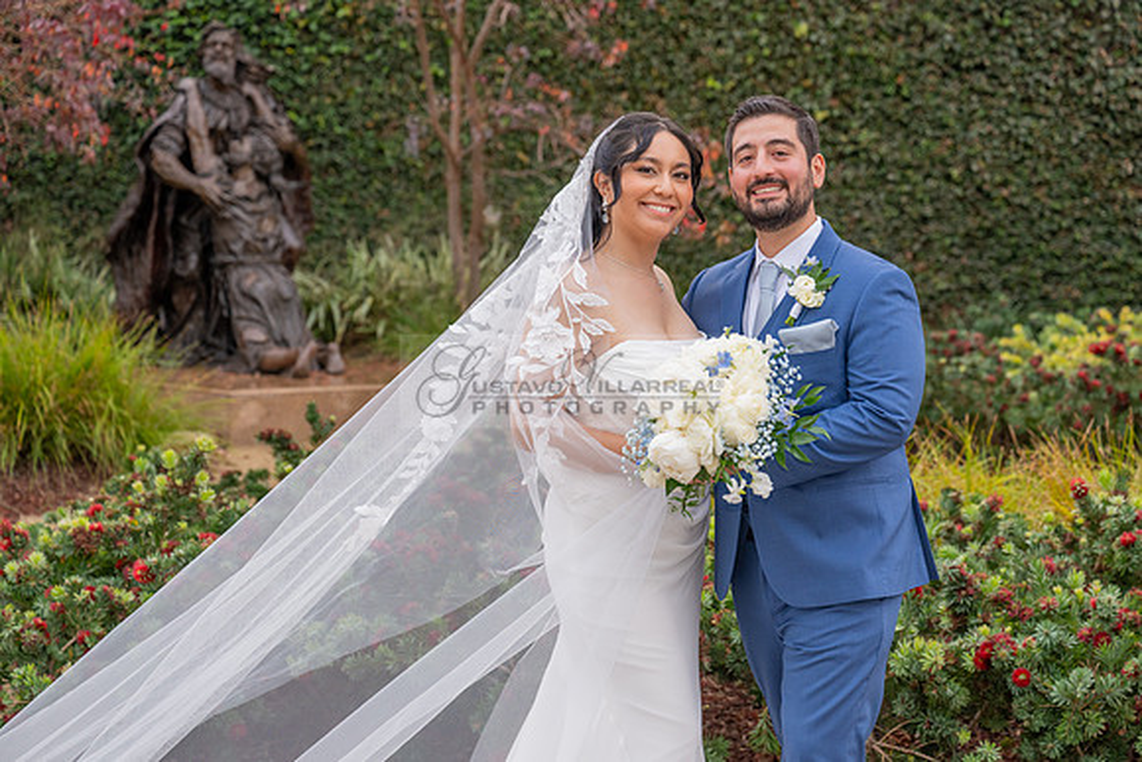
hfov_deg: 26.8
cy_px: 411
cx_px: 600
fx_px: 2394
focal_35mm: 75
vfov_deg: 18.1
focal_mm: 70
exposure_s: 1/160
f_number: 4
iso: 500
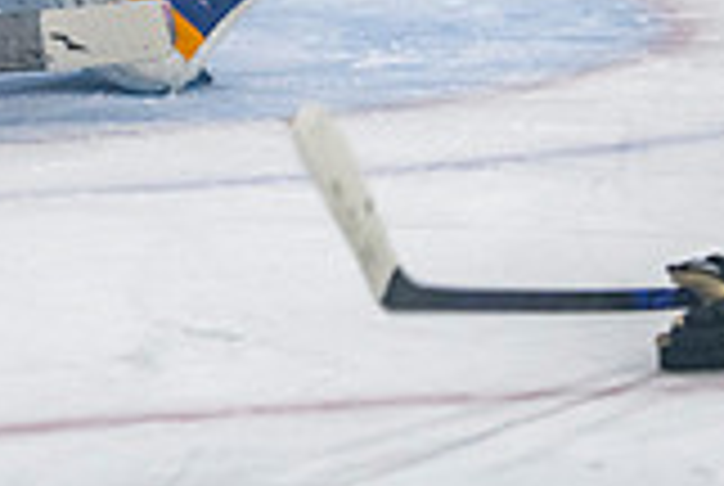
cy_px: -430
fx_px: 9167
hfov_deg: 4.5
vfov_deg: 3.0
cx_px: 93
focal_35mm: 455
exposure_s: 1/640
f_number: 3.2
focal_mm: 112
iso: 2000
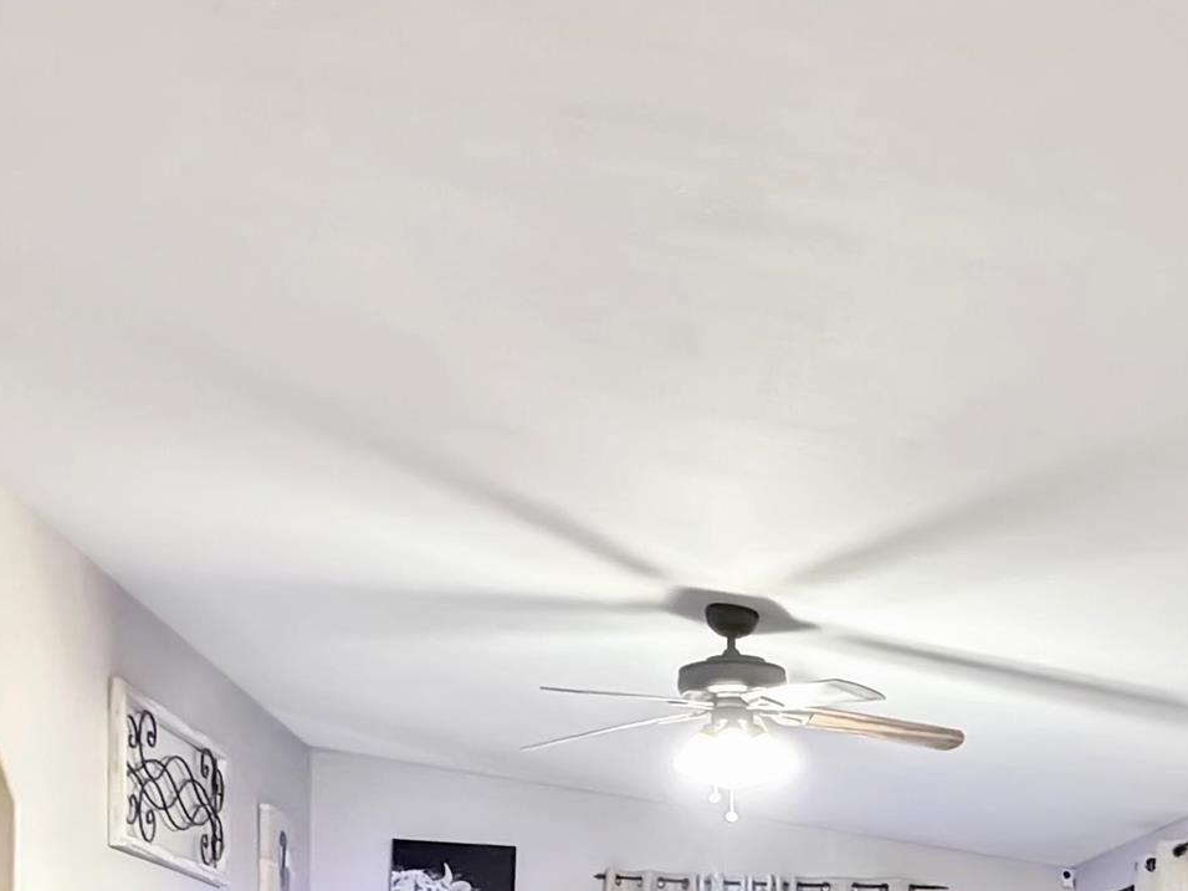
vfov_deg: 24.7
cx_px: 728
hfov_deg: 41.8
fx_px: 1544
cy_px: 1340
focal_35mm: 45
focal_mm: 2.22
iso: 1000
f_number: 2.2
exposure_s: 1/40
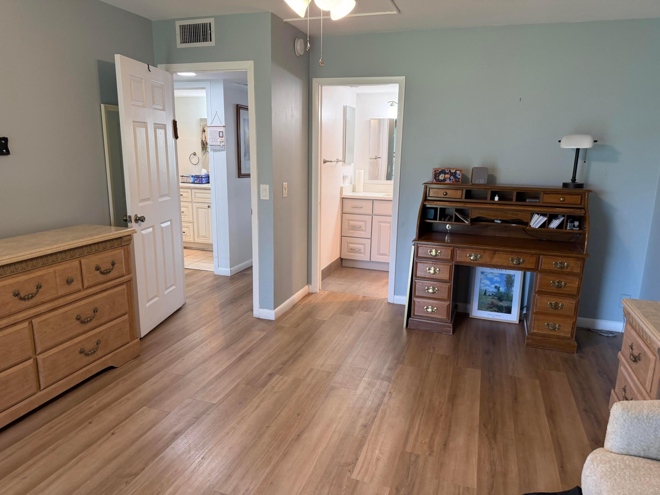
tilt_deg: -12.4
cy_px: 248
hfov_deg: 71.6
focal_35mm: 24
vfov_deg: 56.8
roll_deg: -1.5
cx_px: 330
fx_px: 458
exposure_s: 1/120
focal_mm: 6.76
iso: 200
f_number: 1.78
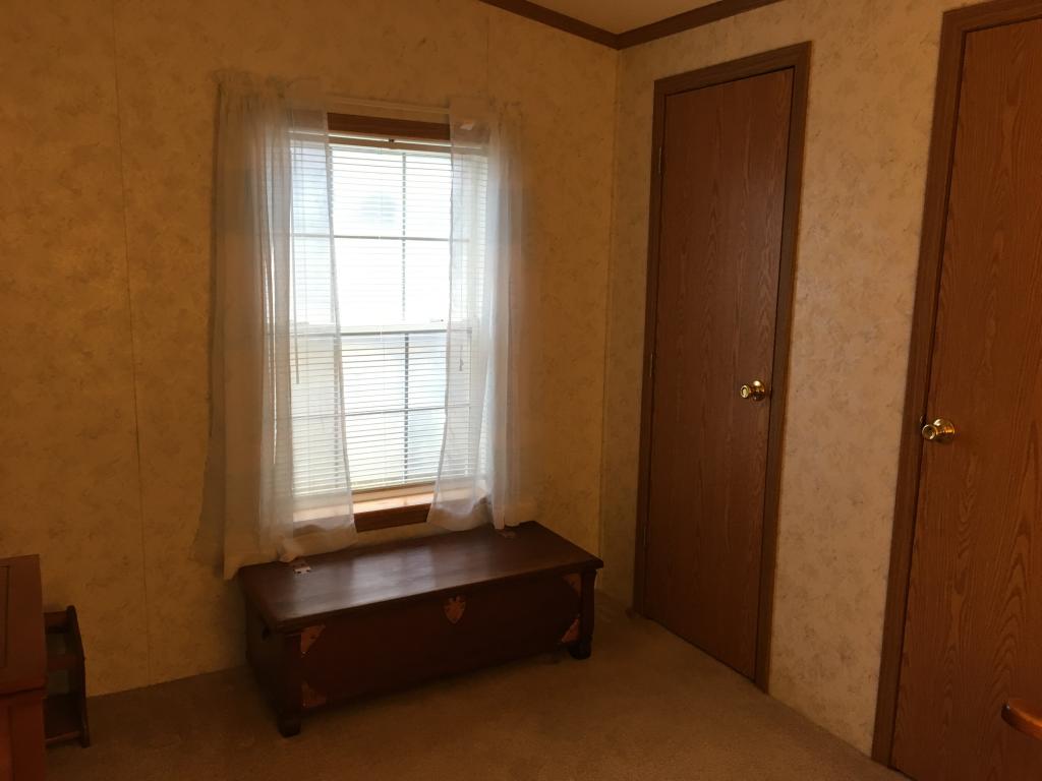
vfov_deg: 48.2
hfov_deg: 61.7
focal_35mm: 29
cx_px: 521
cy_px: 390
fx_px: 873
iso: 80
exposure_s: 1/30
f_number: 2.2
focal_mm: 4.15
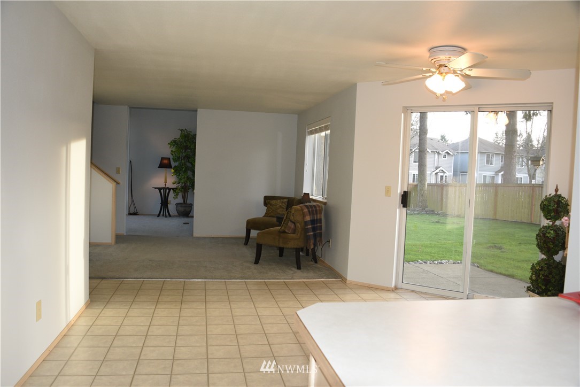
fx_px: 451
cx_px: 290
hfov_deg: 65.5
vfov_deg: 46.4
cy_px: 194
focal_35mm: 28
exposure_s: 1/60
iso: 900
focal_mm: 28
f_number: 7.1
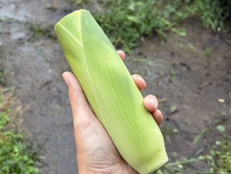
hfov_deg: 36.8
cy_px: 87
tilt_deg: -41.2
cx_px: 116
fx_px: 347
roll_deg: +3.1
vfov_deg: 28.0
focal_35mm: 52
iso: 32
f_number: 1.6
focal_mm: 5.96
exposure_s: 1/336
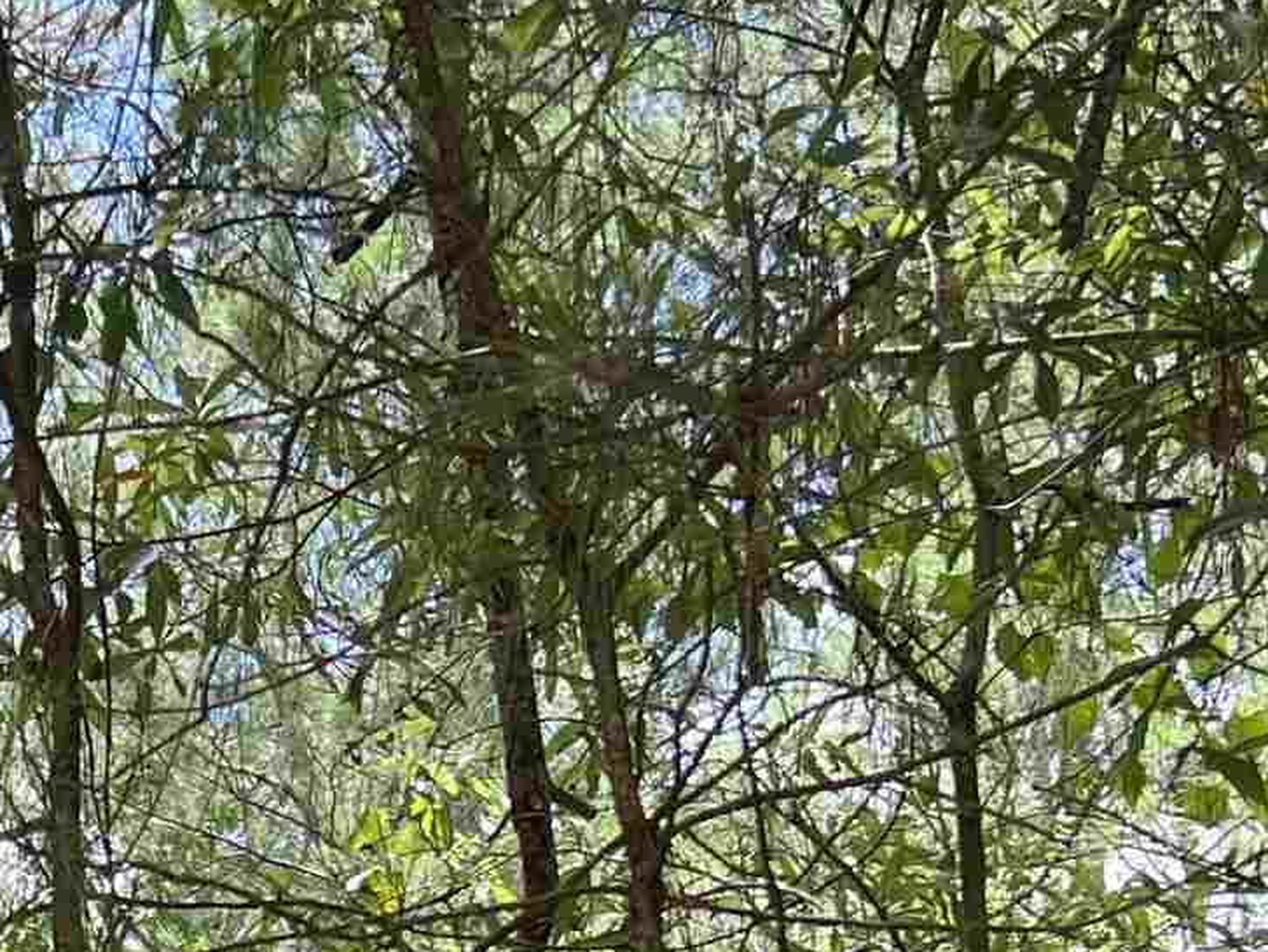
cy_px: 1420
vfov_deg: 12.8
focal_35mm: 110
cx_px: -126
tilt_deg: +15.8
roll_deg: -0.1
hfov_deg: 17.3
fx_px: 4031
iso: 50
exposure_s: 1/533
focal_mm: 5.7
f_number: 1.5
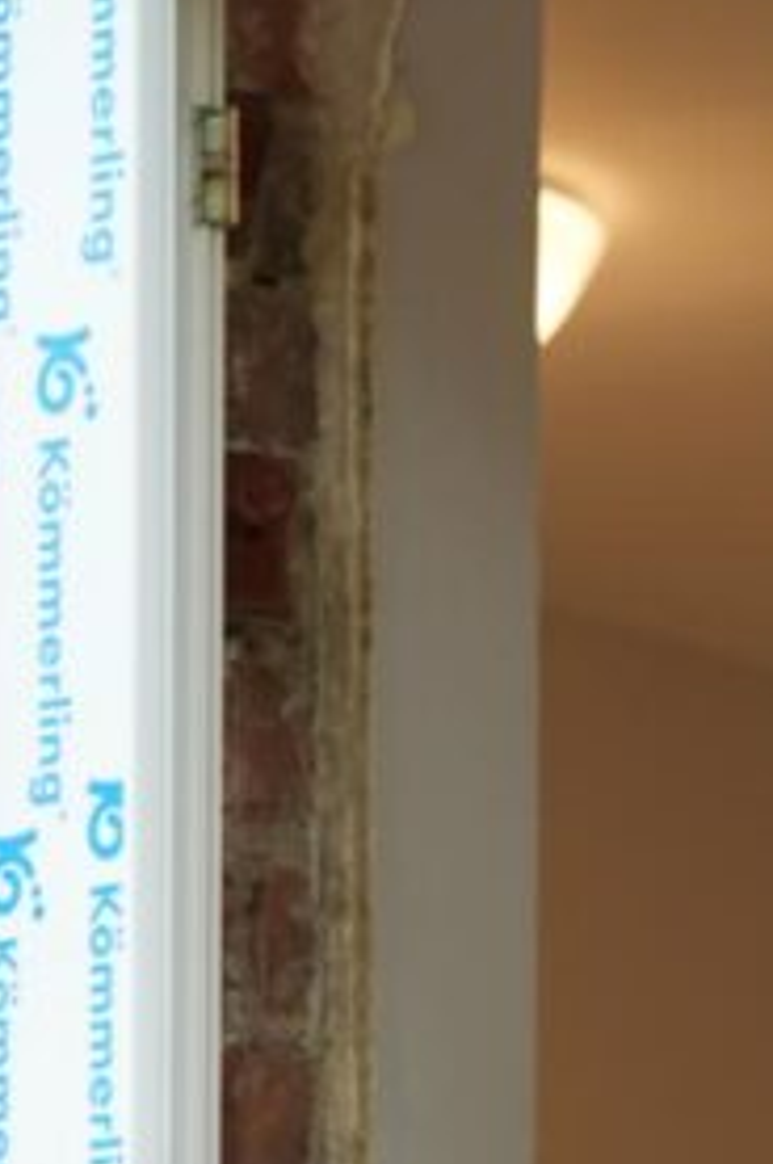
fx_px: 15465
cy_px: 2307
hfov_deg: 2.9
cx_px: 555
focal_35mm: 479
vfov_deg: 4.3
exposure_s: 1/160
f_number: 4
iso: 400
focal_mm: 115
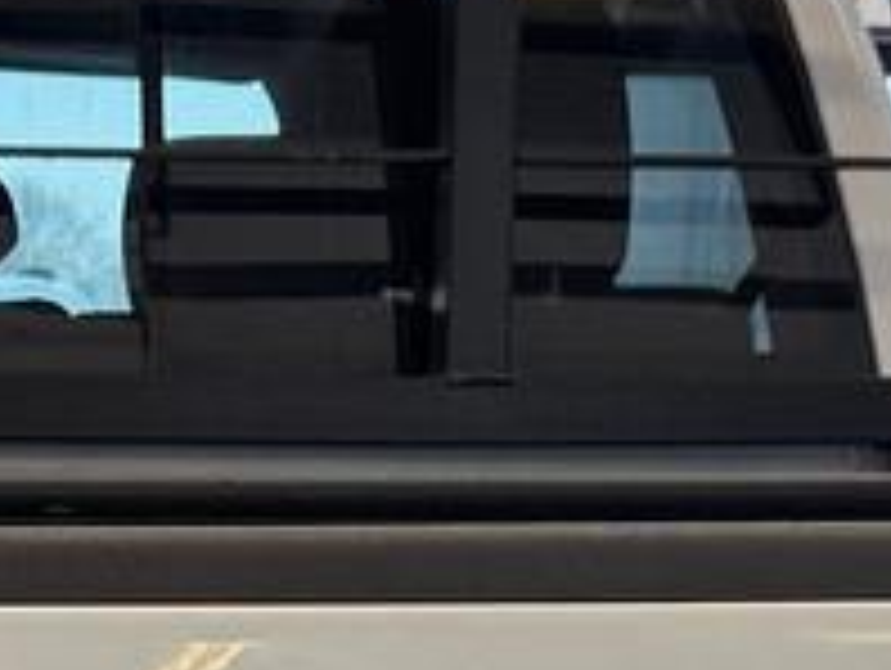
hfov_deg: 12.7
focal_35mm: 155
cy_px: 1371
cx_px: 171
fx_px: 3994
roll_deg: -1.1
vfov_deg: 9.0
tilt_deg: -14.6
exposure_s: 1/120
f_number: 1.78
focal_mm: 6.76
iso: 100
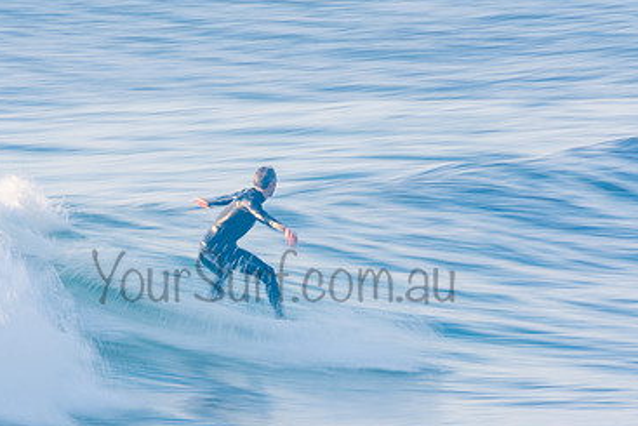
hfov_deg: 2.1
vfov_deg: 1.4
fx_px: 17409
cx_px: 271
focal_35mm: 982
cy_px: 262
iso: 100
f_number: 22
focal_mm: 400
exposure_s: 1/25
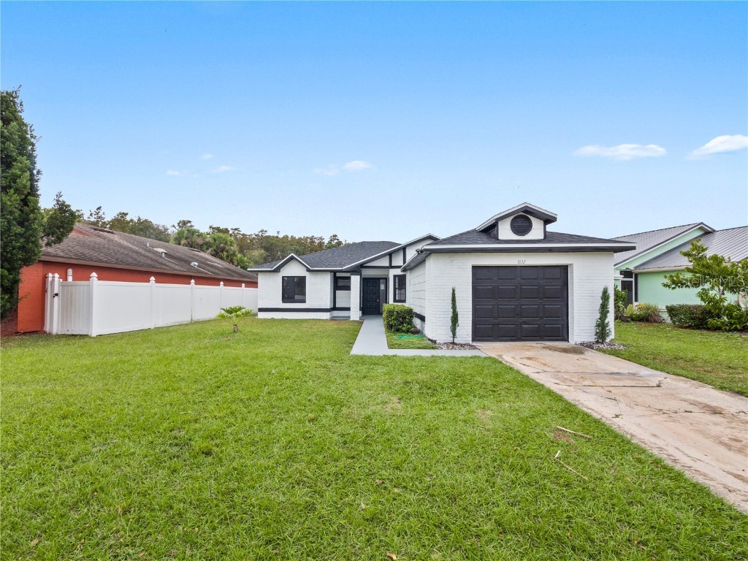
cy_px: 280
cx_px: 374
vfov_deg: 85.7
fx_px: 303
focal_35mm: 14
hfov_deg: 102.1
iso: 200
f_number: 8
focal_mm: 7
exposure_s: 1/400
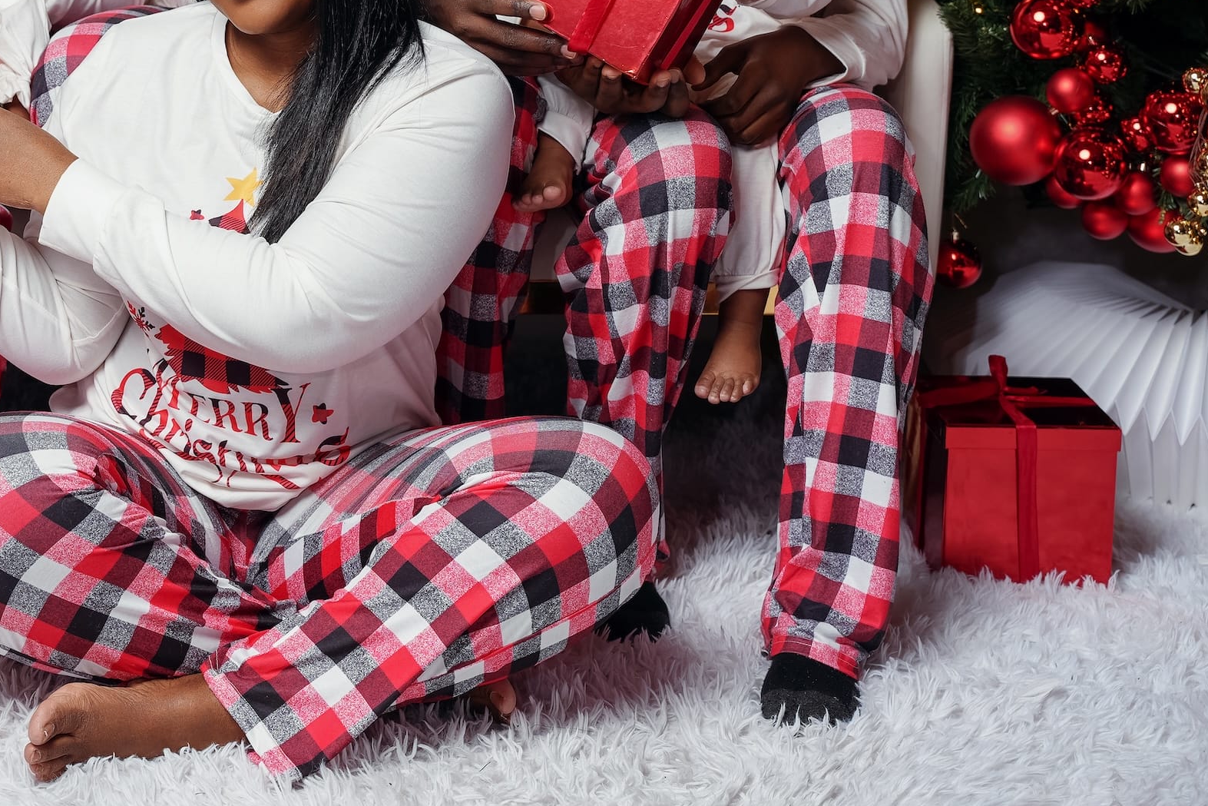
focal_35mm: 84
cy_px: 45
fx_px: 2809
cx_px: 176
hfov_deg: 23.8
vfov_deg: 16.1
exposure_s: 1/125
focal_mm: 43.9
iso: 160
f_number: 4
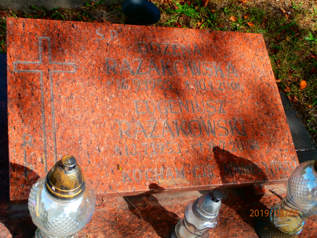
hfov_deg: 40.4
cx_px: 158
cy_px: 119
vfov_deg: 30.9
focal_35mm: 47
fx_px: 430
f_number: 4.2
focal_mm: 8.29
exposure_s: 1/320
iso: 100
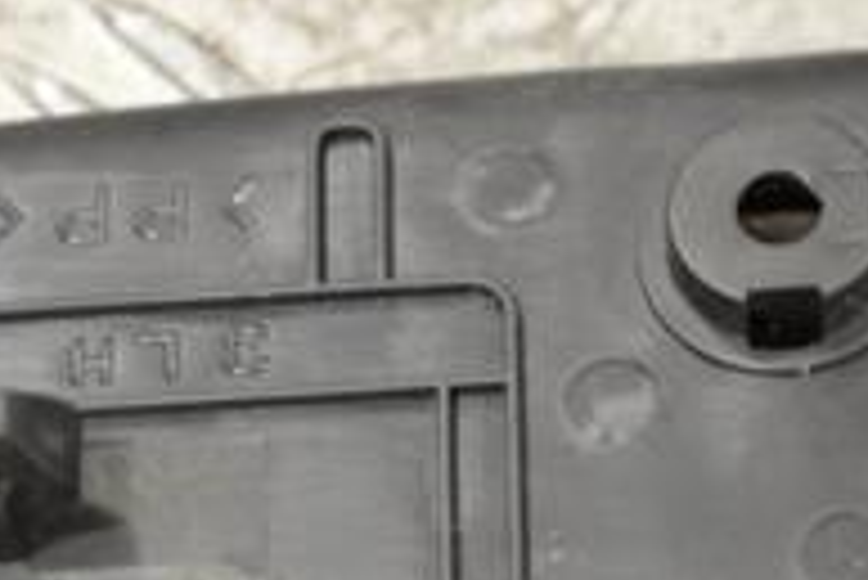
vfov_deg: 5.4
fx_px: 6190
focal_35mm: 257
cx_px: 648
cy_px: 315
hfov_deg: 8.0
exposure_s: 1/30
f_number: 5.6
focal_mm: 55
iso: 360
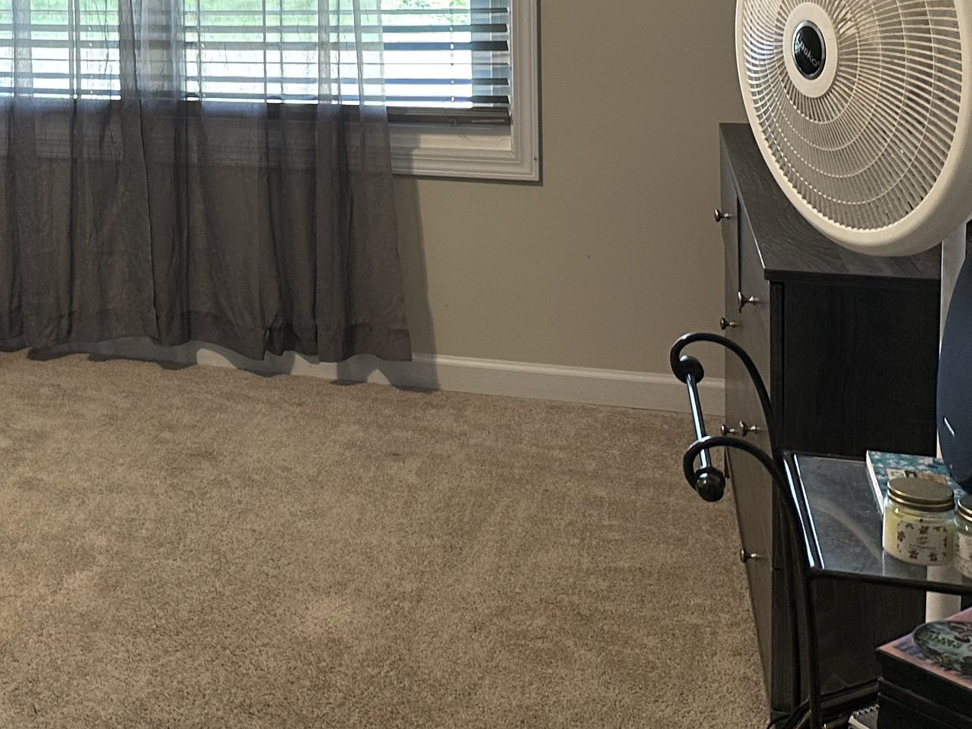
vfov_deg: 24.0
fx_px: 1628
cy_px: -20
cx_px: -102
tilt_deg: -3.9
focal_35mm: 58
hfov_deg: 29.8
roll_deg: +1.3
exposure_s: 1/60
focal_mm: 6.86
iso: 160
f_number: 1.78
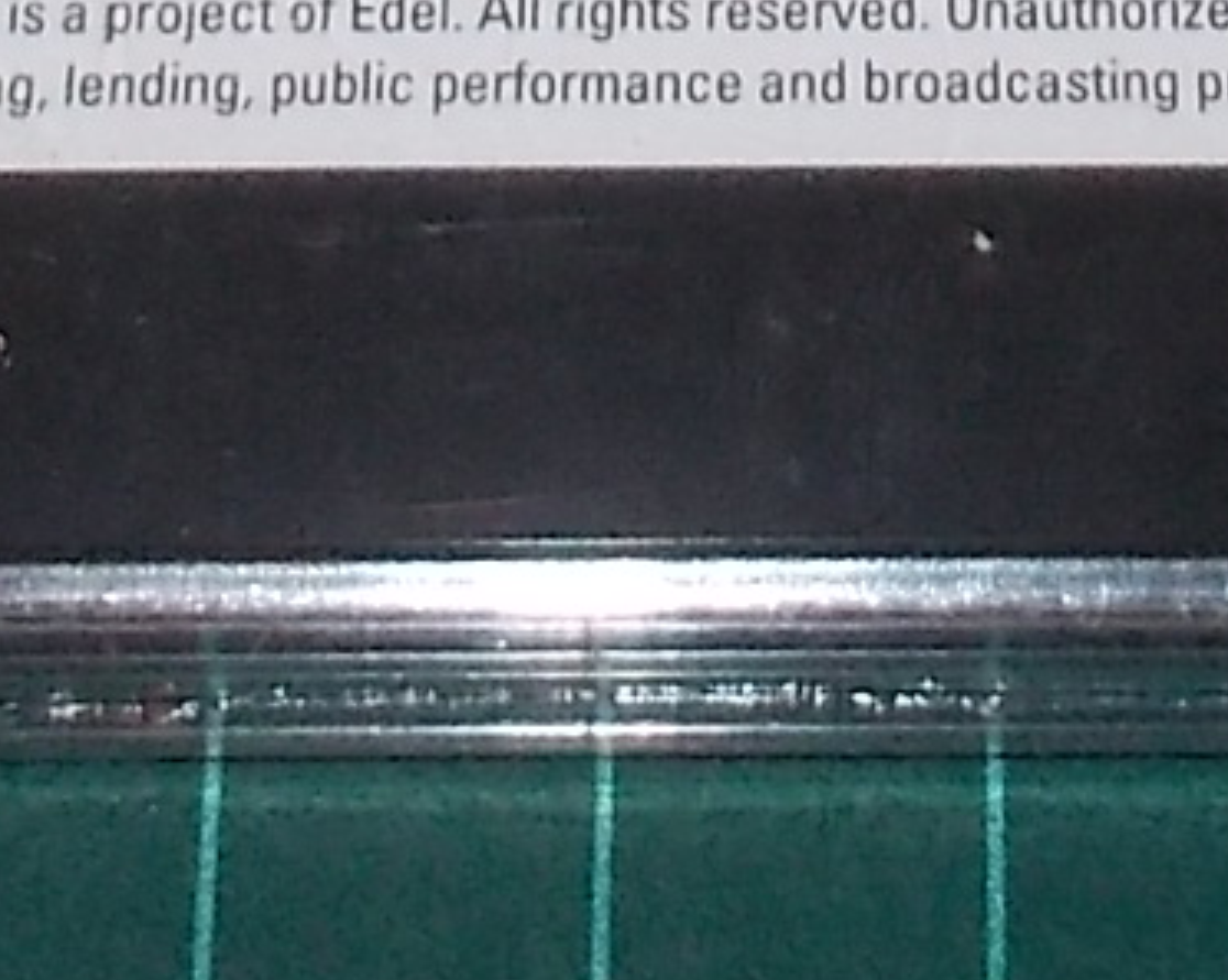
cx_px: 855
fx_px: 6283
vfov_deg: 8.2
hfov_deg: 11.1
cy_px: -1416
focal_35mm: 173
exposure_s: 1/30
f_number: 3.3
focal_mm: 4.1
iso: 200
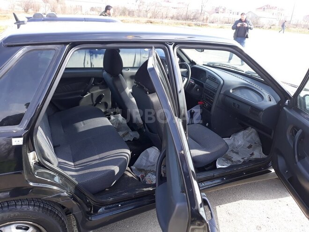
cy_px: 116
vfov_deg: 51.4
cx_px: 154
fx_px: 241
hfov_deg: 65.3
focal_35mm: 27
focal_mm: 3.71
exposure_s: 1/265
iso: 40
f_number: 1.7
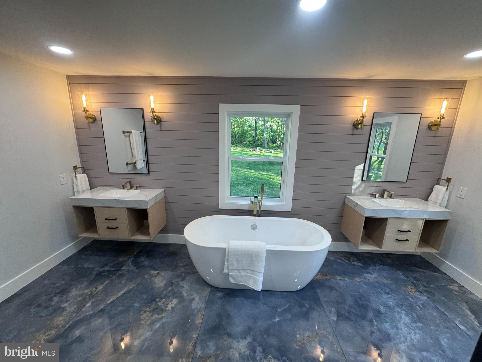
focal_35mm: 14
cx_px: 241
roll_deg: -1.1
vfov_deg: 85.7
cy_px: 181
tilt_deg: -15.4
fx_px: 195
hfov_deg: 102.1
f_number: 2.2
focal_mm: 2.22
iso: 125
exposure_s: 1/120
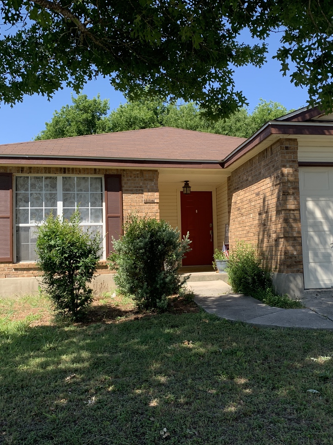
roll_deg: +2.4
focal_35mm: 35
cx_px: 216
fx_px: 449
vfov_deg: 52.6
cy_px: 223
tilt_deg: +4.6
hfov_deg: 40.3
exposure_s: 1/903
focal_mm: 4.25
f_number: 1.8
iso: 25
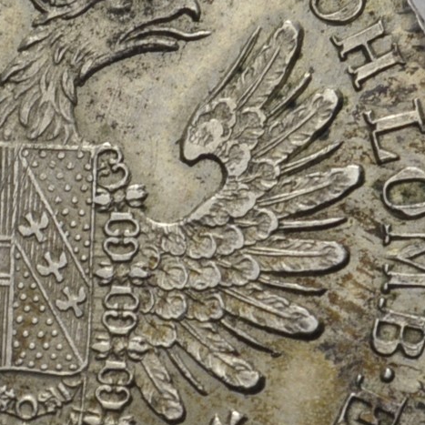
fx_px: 5129
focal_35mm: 369
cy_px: 204
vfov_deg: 4.7
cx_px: 285
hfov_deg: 4.7
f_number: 14
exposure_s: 1/250
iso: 400
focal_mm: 55
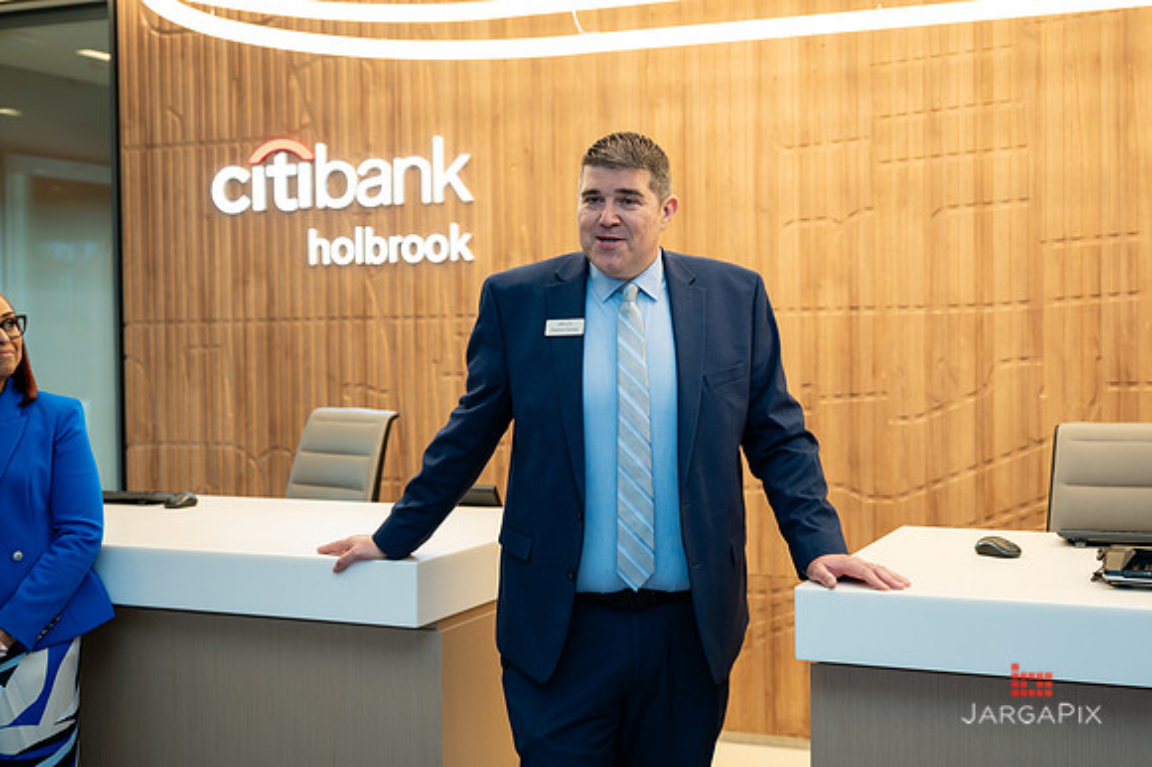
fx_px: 1497
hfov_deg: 42.1
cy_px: 368
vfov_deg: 28.7
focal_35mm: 47
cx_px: 600
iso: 500
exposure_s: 1/200
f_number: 3.5
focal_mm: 44
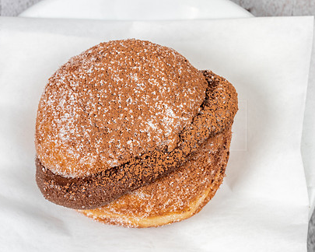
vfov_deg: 7.3
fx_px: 1976
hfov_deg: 9.1
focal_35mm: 212
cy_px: 127
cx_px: 145
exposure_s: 1/50
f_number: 8
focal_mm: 85
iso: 250
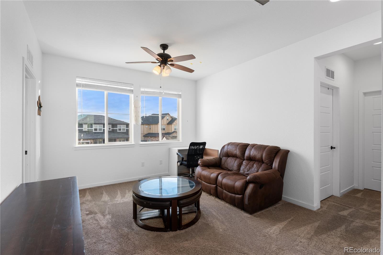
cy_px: 128
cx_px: 192
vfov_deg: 73.7
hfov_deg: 96.7
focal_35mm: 16
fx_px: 170
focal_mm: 16
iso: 800
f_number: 8
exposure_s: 1/30
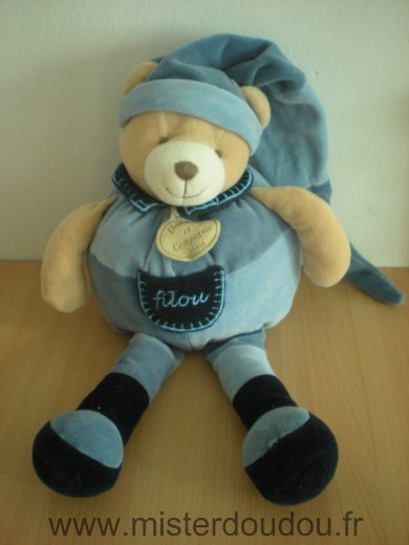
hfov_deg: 37.7
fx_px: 599
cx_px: 204
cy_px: 272
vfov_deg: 49.0
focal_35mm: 38
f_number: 3.1
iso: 164
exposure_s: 1/58.1
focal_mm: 6.3
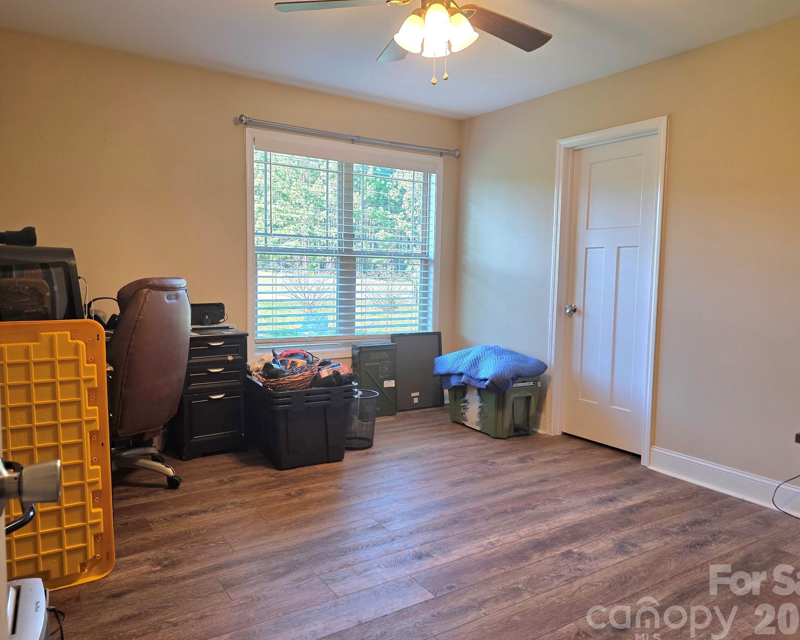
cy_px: 316
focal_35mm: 25
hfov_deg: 68.1
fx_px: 592
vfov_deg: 56.8
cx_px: 403
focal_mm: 6.3
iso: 100
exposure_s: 1/120
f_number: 1.7
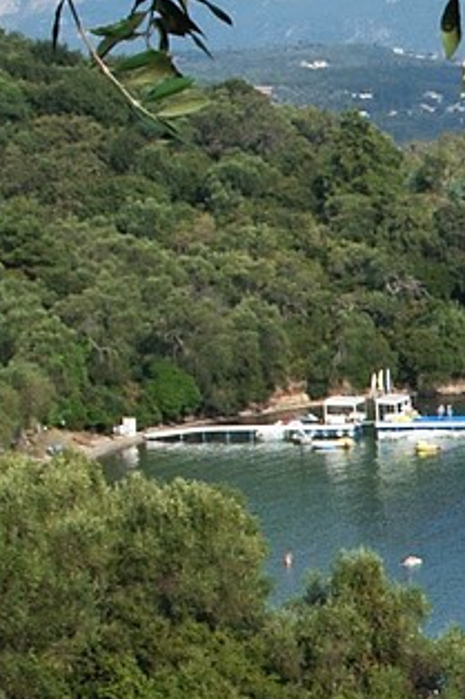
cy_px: 756
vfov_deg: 12.4
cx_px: 1215
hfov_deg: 7.7
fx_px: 3161
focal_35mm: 163
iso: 250
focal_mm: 32
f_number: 22
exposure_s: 1/100
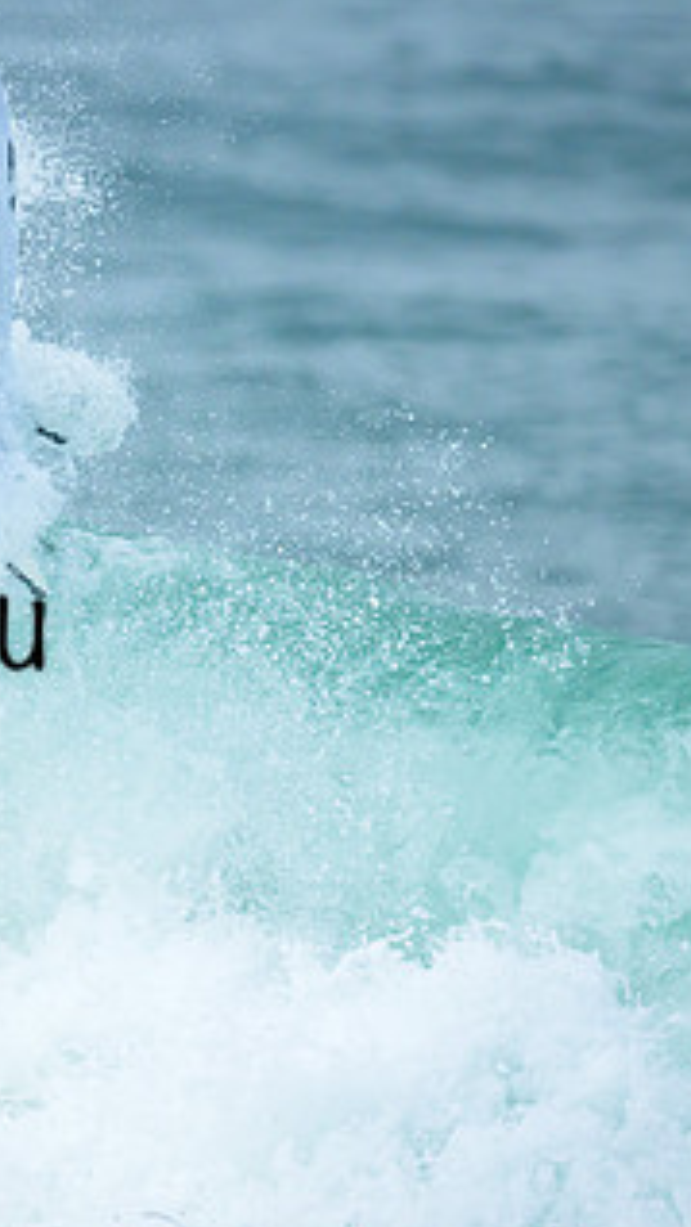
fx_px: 62736
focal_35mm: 1927
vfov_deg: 1.1
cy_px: 703
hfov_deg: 0.6
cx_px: -105
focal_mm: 800
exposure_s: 1/2000
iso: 360
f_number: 6.3
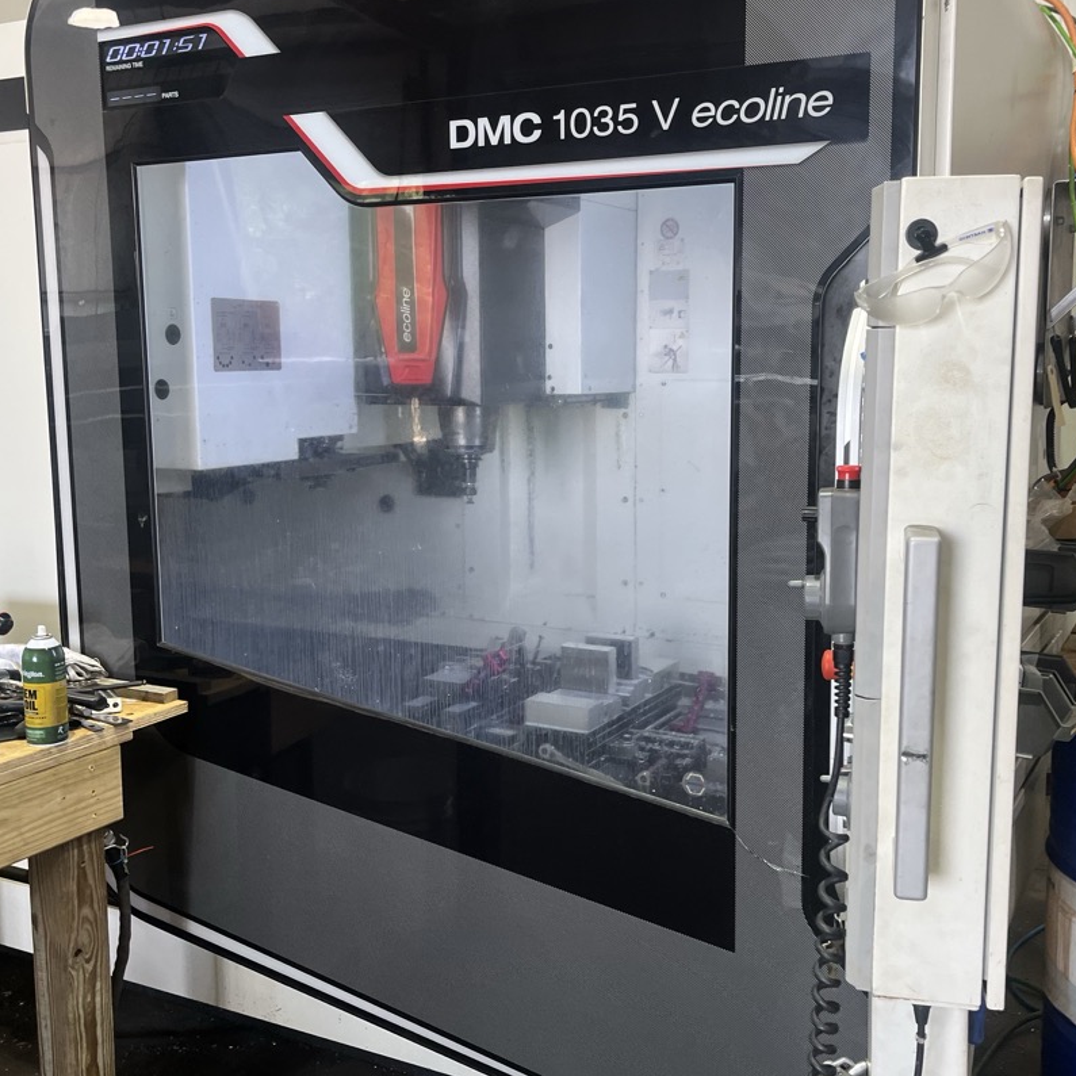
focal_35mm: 37
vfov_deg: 44.9
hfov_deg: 44.9
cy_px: 513
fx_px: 1301
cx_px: 574
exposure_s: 1/120
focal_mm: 5.1
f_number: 1.6
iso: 80
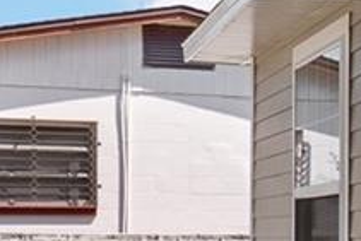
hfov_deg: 14.1
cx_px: 654
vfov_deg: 10.6
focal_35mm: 129
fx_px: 1294
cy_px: 238
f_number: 8
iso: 100
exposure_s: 1/20
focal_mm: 17
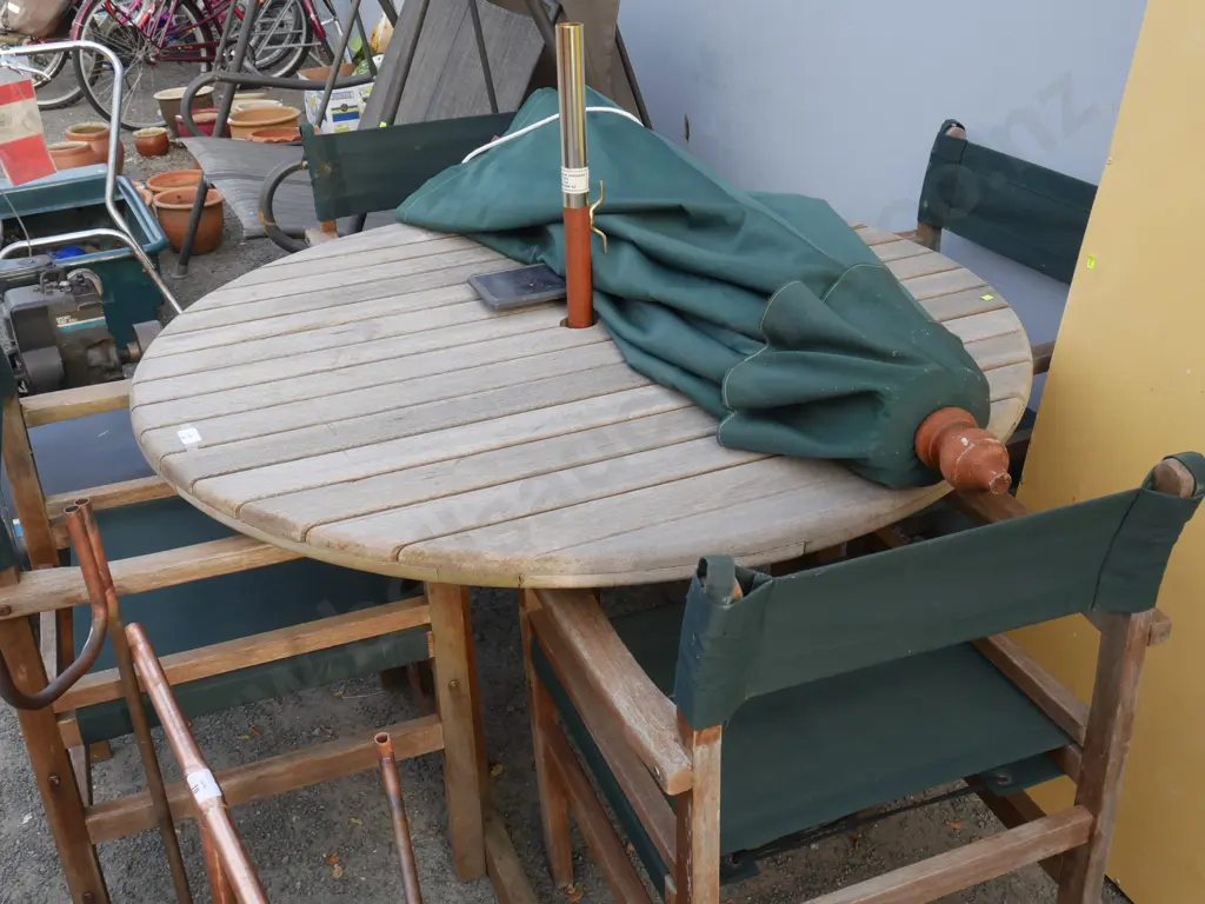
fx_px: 1253
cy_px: 452
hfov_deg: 51.4
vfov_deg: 39.7
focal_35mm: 36
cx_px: 602
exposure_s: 1/60
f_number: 10
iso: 500
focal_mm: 18
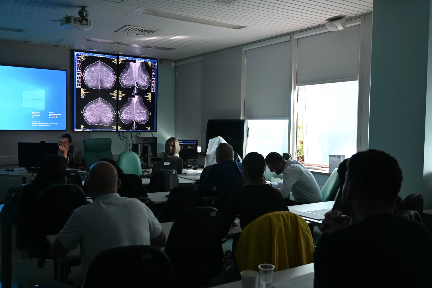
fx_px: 423
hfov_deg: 54.1
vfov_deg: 37.6
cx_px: 216
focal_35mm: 35
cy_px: 144
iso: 500
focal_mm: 23.5
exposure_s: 1/40
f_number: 3.8
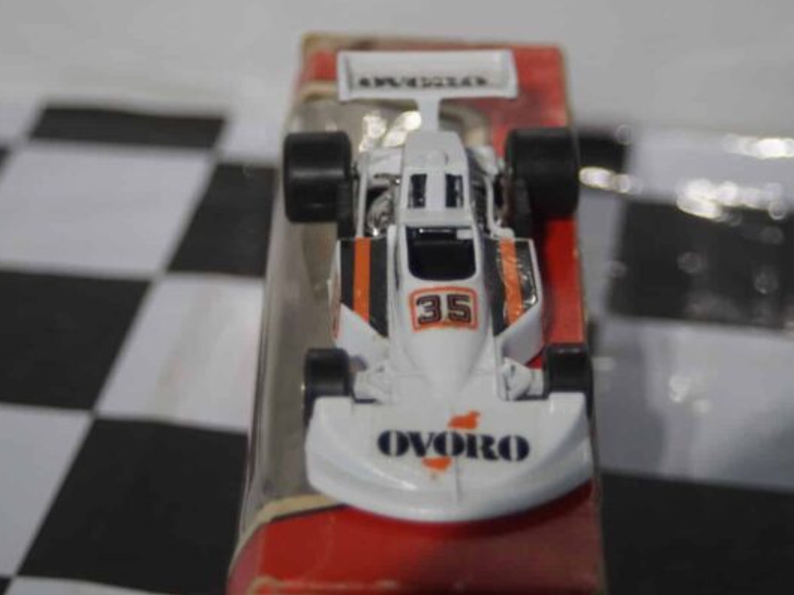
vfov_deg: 15.1
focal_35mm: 98
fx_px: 2247
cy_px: 297
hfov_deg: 20.0
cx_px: 367
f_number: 5.6
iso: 1000
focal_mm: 60
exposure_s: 1/160
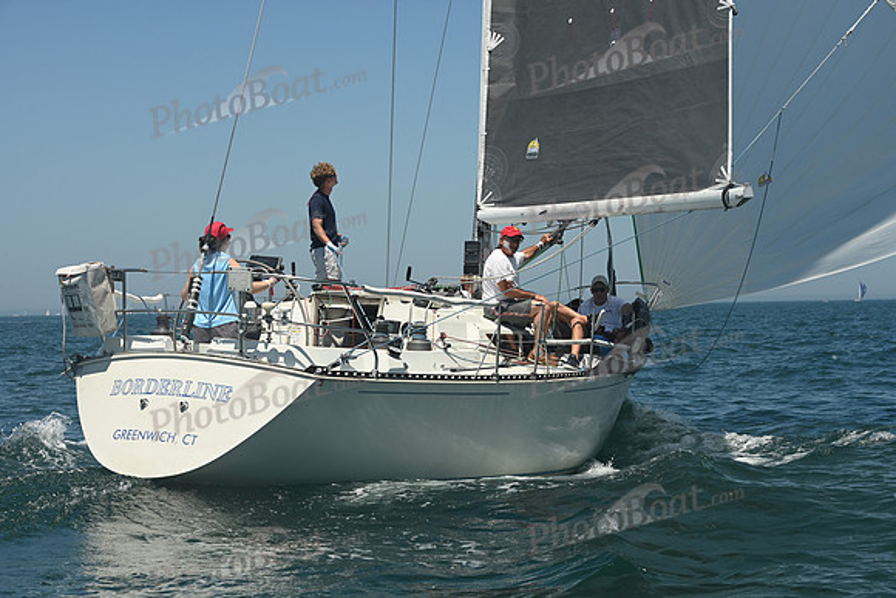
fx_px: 1743
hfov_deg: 28.8
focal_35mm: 70
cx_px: 448
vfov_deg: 19.5
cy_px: 299
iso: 320
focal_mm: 70
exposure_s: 1/1000
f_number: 9
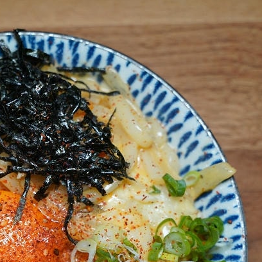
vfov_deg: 18.8
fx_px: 771
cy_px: 252
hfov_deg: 18.7
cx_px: -4
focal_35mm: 90
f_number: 4
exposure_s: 1/60
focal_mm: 36
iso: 200
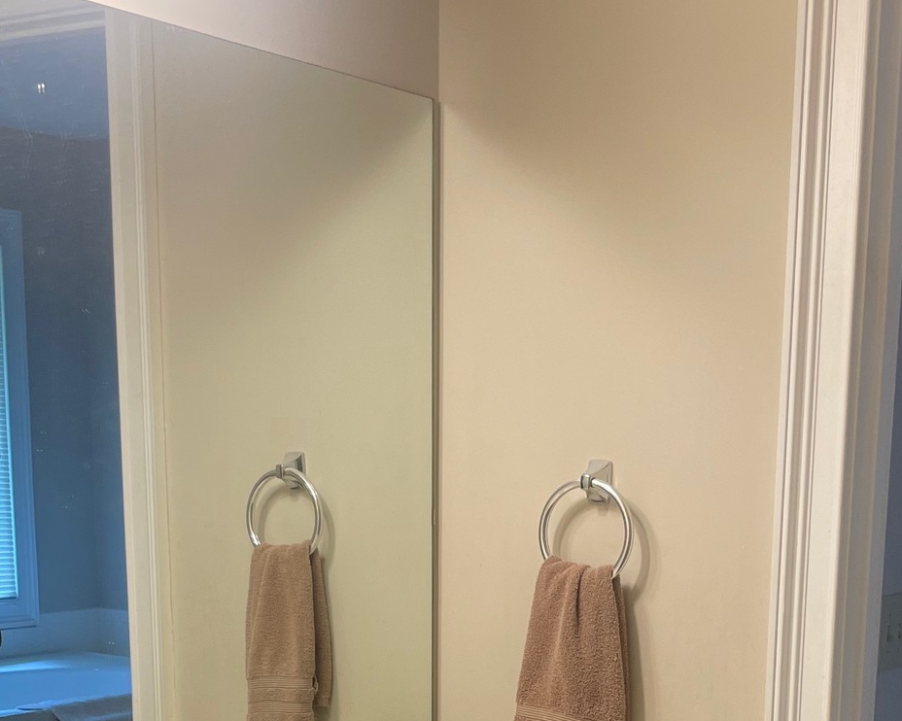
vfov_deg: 22.9
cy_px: 772
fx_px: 1681
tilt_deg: -10.3
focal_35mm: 63
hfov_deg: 30.0
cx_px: 534
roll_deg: +0.0
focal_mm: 4.2
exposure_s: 1/60
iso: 80
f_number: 1.6
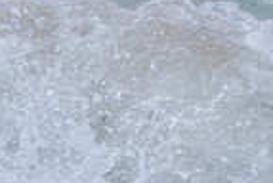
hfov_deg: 0.8
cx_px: -44
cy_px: 304
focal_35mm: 2480
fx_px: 18846
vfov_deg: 0.6
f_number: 5.6
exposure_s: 1/2000
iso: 140
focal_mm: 500
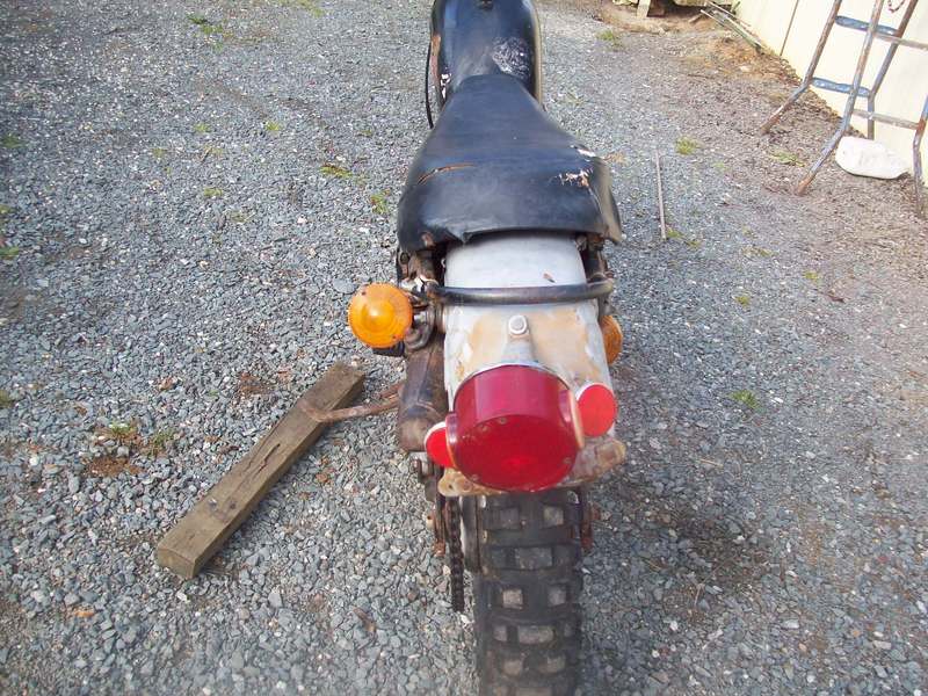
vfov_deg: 39.7
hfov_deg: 51.4
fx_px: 965
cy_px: 348
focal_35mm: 36
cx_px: 464
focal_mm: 6
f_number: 2.7
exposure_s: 1/252
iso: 80
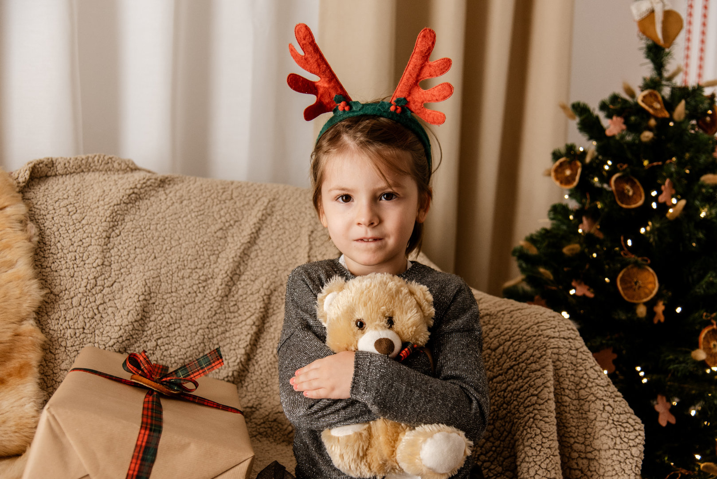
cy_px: 240
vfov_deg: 29.3
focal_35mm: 46
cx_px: 358
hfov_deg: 42.7
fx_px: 917
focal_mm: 46
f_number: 4.5
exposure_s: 1/100
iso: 640
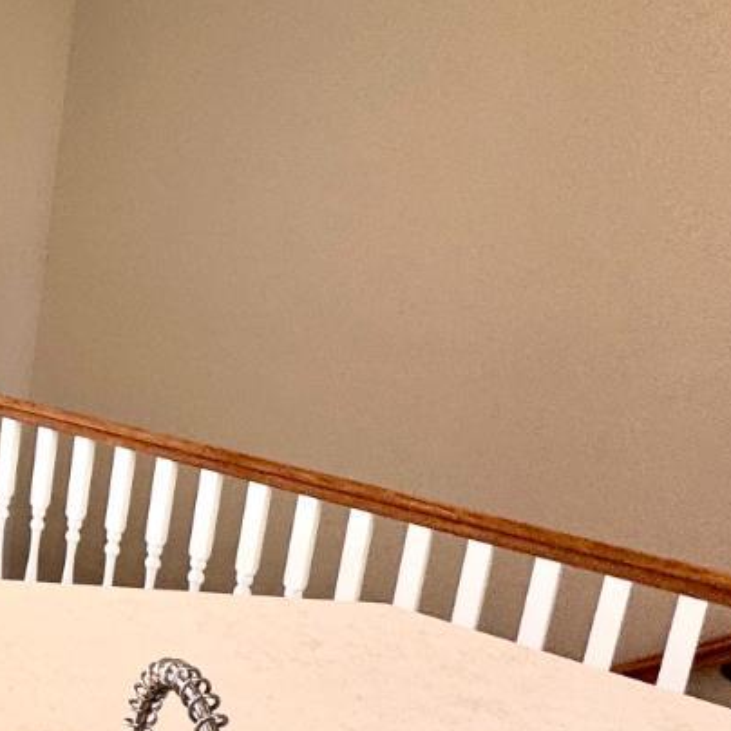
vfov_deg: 36.8
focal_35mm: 46
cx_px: -346
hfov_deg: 27.0
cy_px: 379
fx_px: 1099
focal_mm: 2.22
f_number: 2.2
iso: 80
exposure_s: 1/120
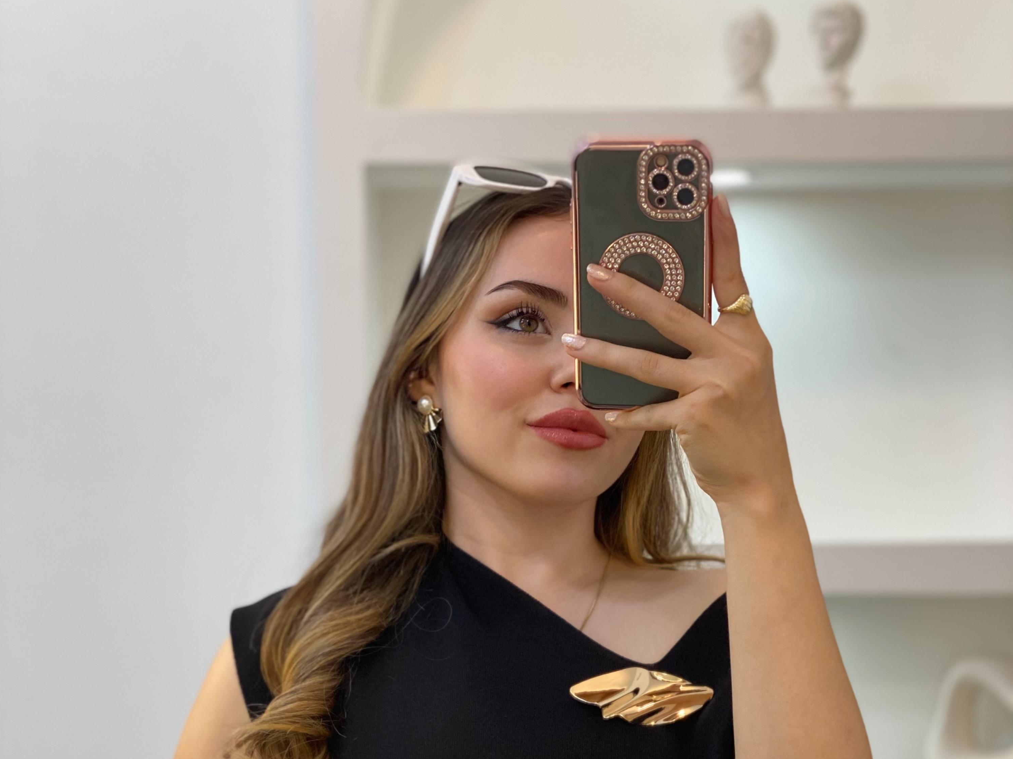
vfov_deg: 20.7
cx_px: 504
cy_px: 647
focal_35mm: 70
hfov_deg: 27.8
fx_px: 2048
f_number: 2
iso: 100
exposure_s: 1/100
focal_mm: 6
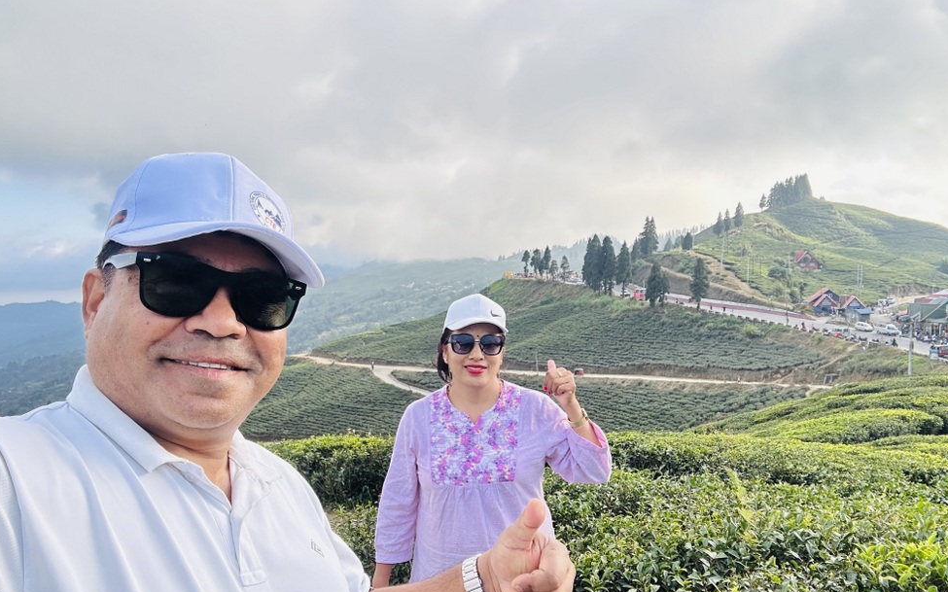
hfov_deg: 72.6
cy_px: 300
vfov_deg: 49.3
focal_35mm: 25
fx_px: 646
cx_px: 481
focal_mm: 2.69
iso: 25
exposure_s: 1/322
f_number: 1.9
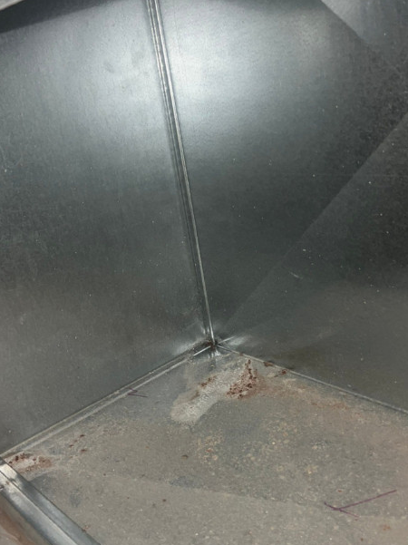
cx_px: 204
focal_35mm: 28
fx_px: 440
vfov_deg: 63.4
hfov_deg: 49.7
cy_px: 285
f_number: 1.8
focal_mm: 4.2
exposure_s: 1/2105
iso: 32
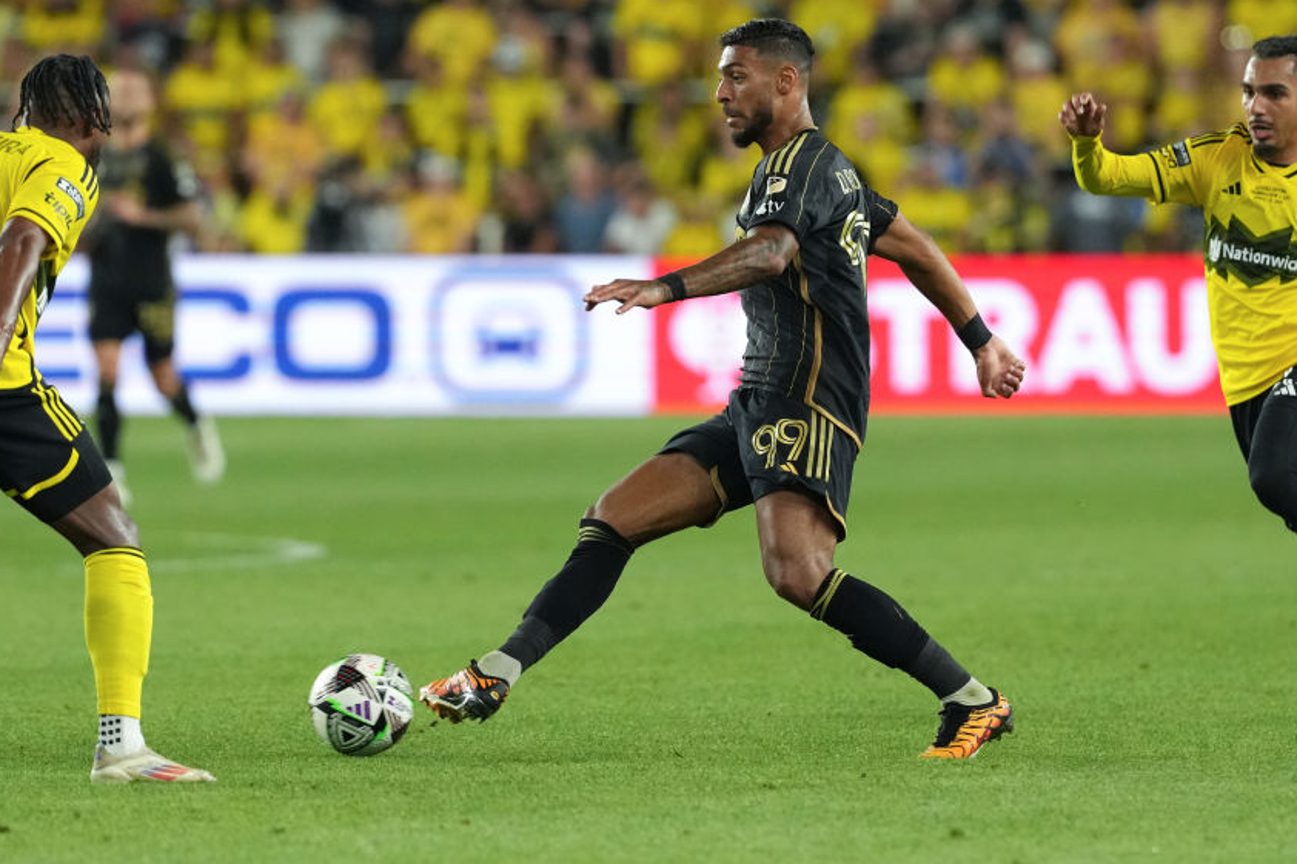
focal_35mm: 365
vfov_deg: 3.8
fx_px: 13147
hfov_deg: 5.6
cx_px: 770
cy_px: 407
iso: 4000
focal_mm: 300
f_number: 3.5
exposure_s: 1/1600
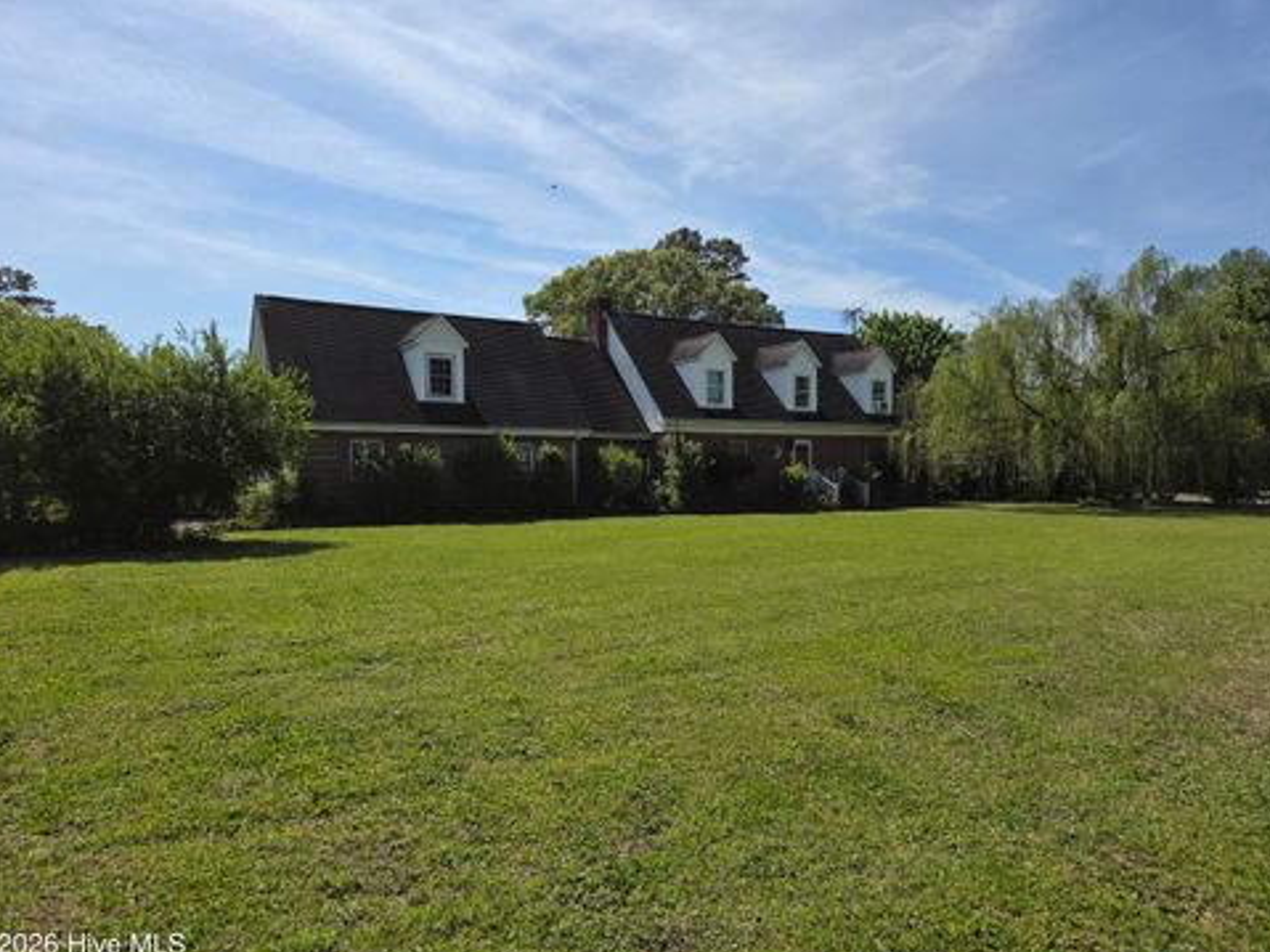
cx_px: 636
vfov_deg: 56.8
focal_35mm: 24
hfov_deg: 71.6
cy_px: 492
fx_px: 880
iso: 64
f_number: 1.8
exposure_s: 1/7891
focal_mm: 5.4
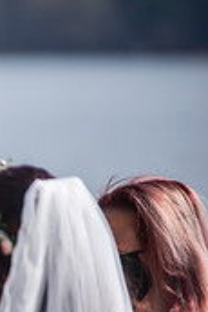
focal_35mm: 671
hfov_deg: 2.0
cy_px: 313
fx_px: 5827
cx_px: -313
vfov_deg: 3.1
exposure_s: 1/1000
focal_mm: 200
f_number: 2.8
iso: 100
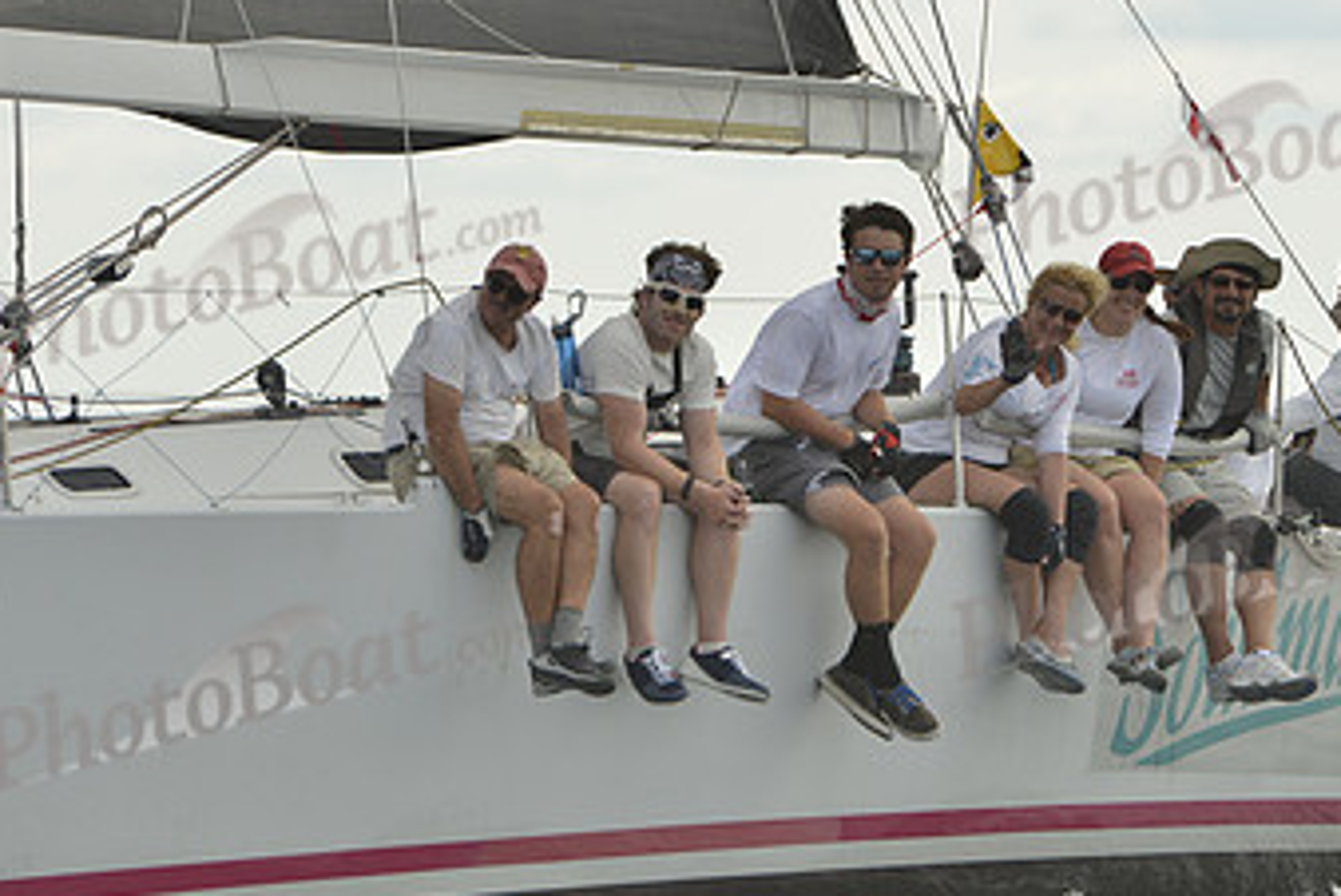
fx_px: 12787
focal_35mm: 343
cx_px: 750
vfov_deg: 4.0
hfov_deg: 6.0
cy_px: 426
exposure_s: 1/1000
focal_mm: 200
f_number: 7.1
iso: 200
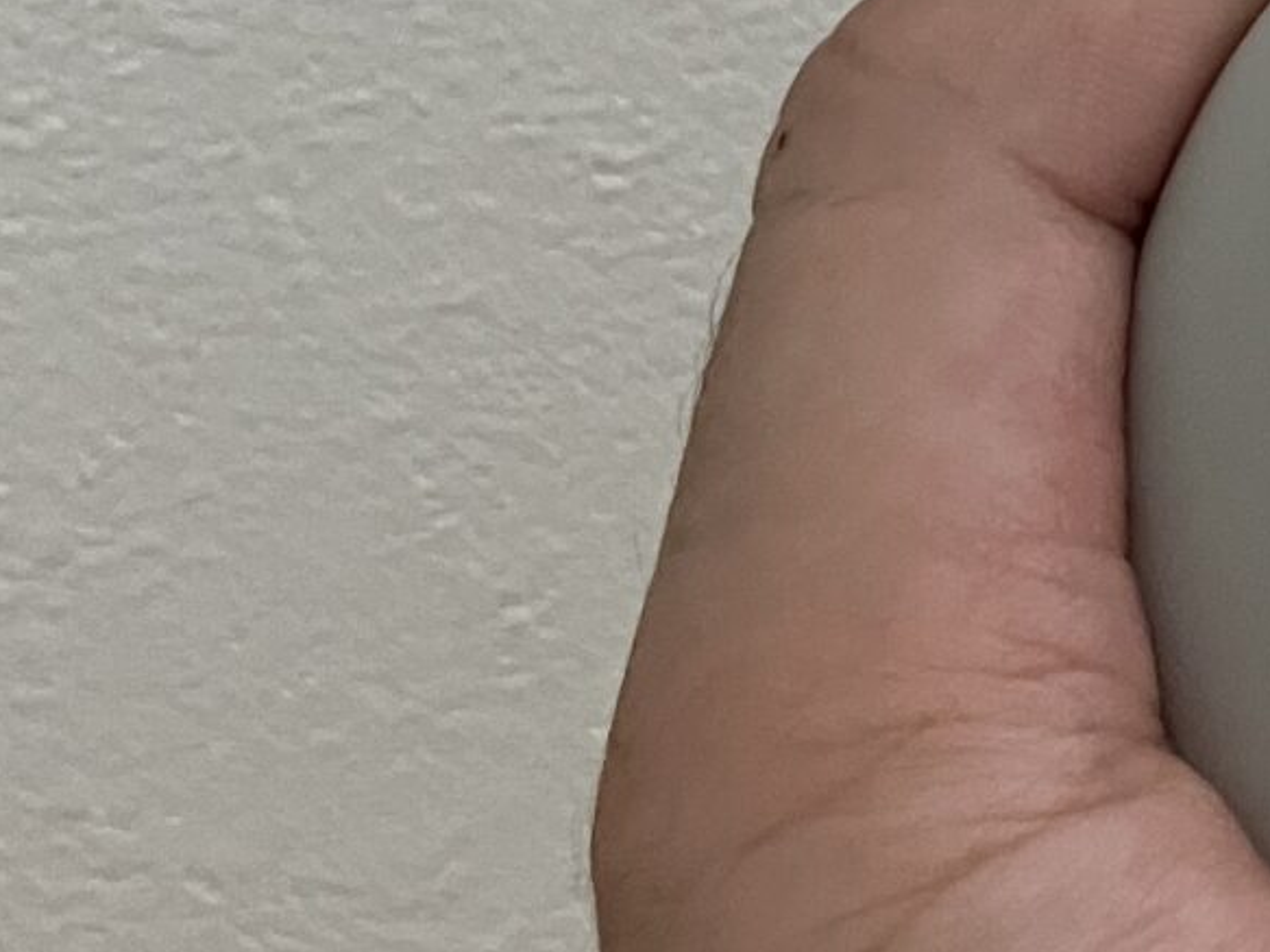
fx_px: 4512
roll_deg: -1.4
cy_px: -442
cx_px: 1978
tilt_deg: -10.6
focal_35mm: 123
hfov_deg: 14.8
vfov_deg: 11.6
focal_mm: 3.99
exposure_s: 1/60
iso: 160
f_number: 1.8
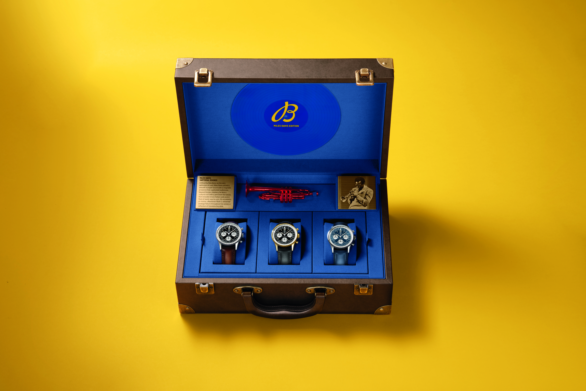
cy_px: 196
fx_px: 1058
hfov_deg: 31.0
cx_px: 293
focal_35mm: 65
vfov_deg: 20.9
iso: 50
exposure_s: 1/100
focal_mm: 65
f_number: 11
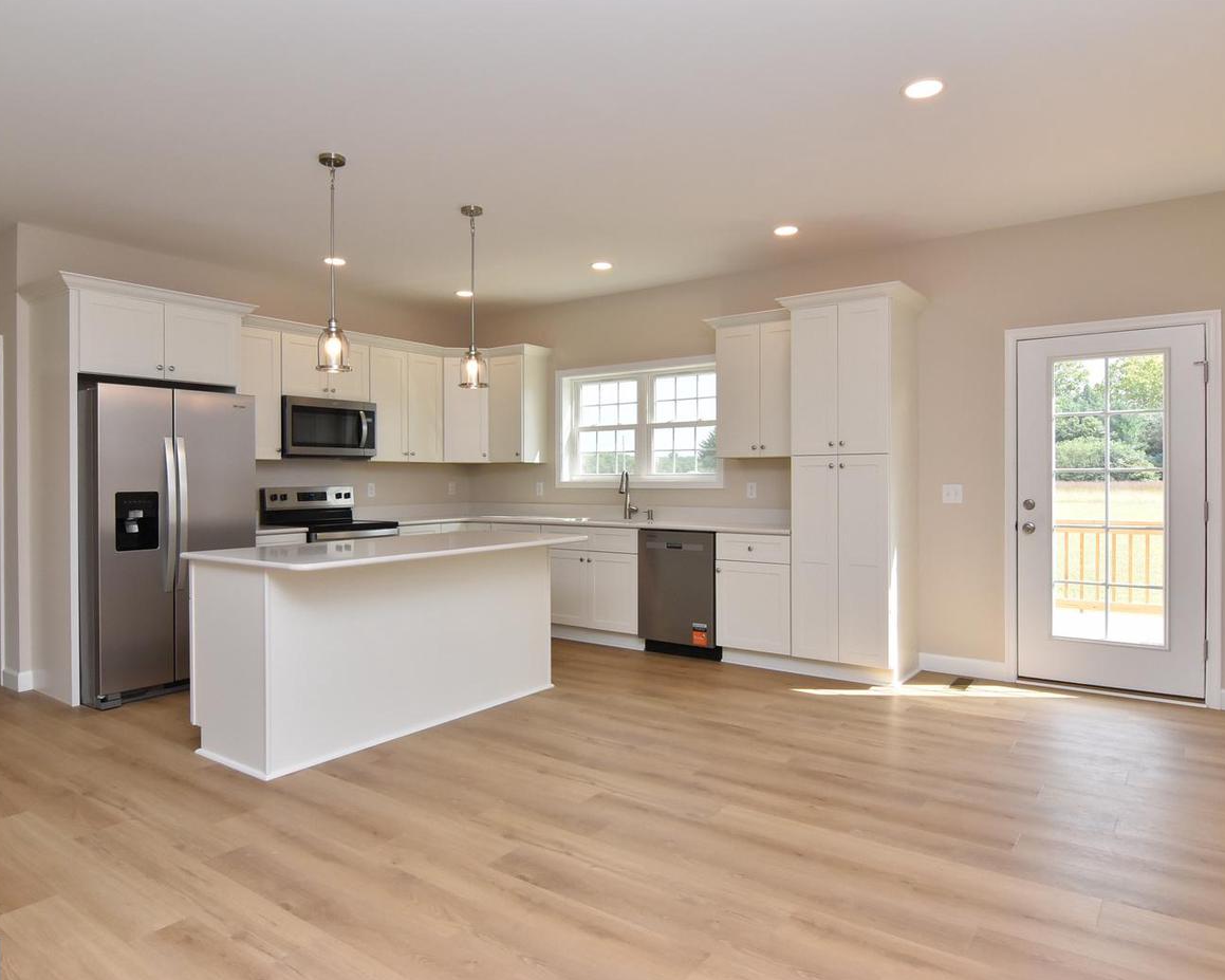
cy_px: 484
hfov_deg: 77.6
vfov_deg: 65.5
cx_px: 596
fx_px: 761
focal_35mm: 21
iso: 800
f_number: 13
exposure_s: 1/125
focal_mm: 12
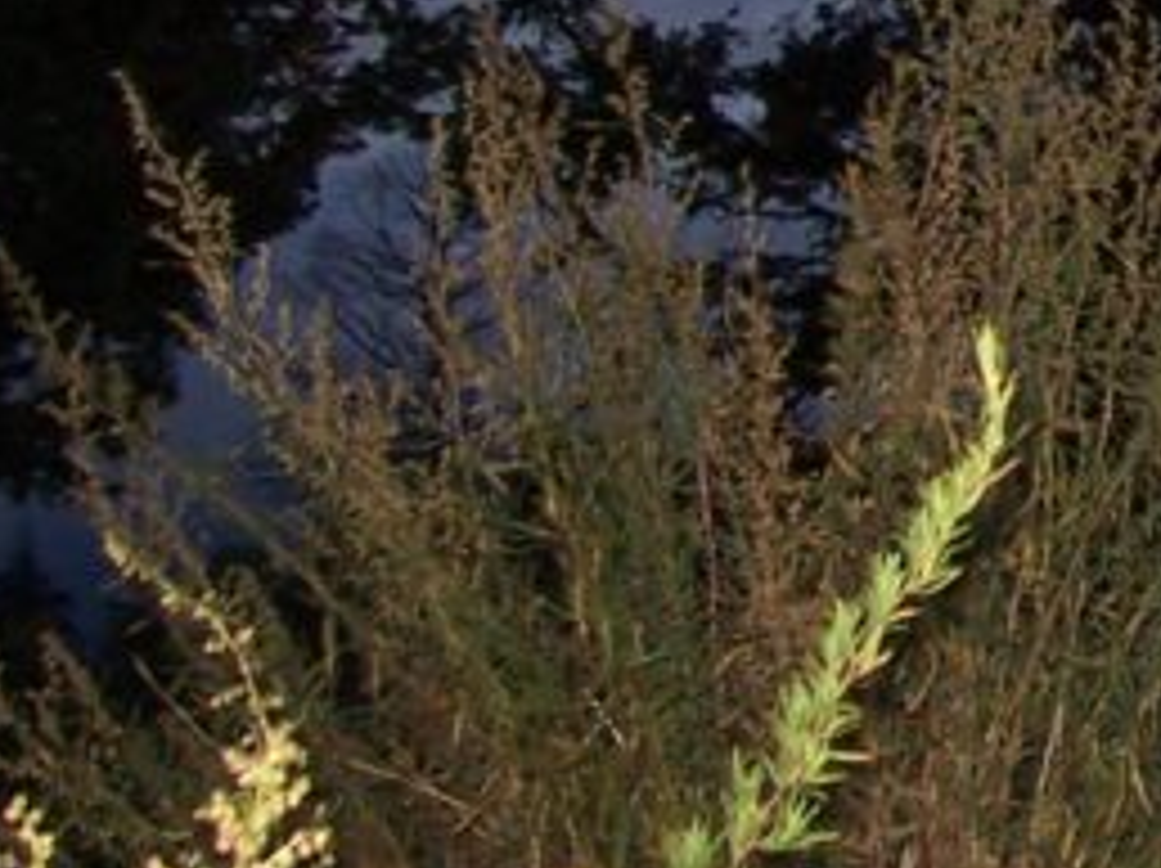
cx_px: 2174
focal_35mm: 135
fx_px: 4524
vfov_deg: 10.6
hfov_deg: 13.0
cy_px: -387
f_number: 2.7
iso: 80
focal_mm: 5.6
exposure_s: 1/2
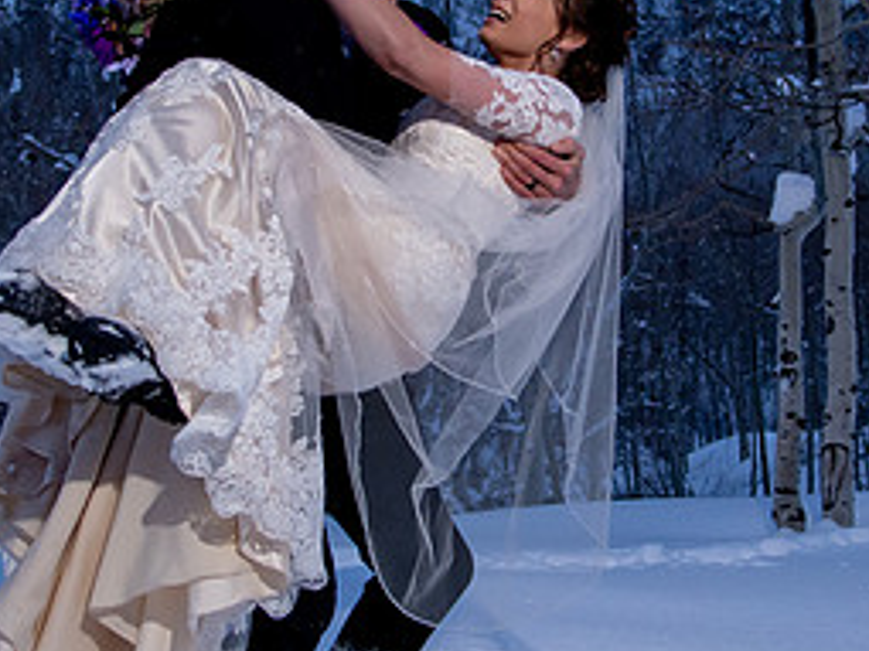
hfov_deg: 21.8
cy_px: 248
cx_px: 458
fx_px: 2258
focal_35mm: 90
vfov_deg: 16.4
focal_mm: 24
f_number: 4
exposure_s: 1/125
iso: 640
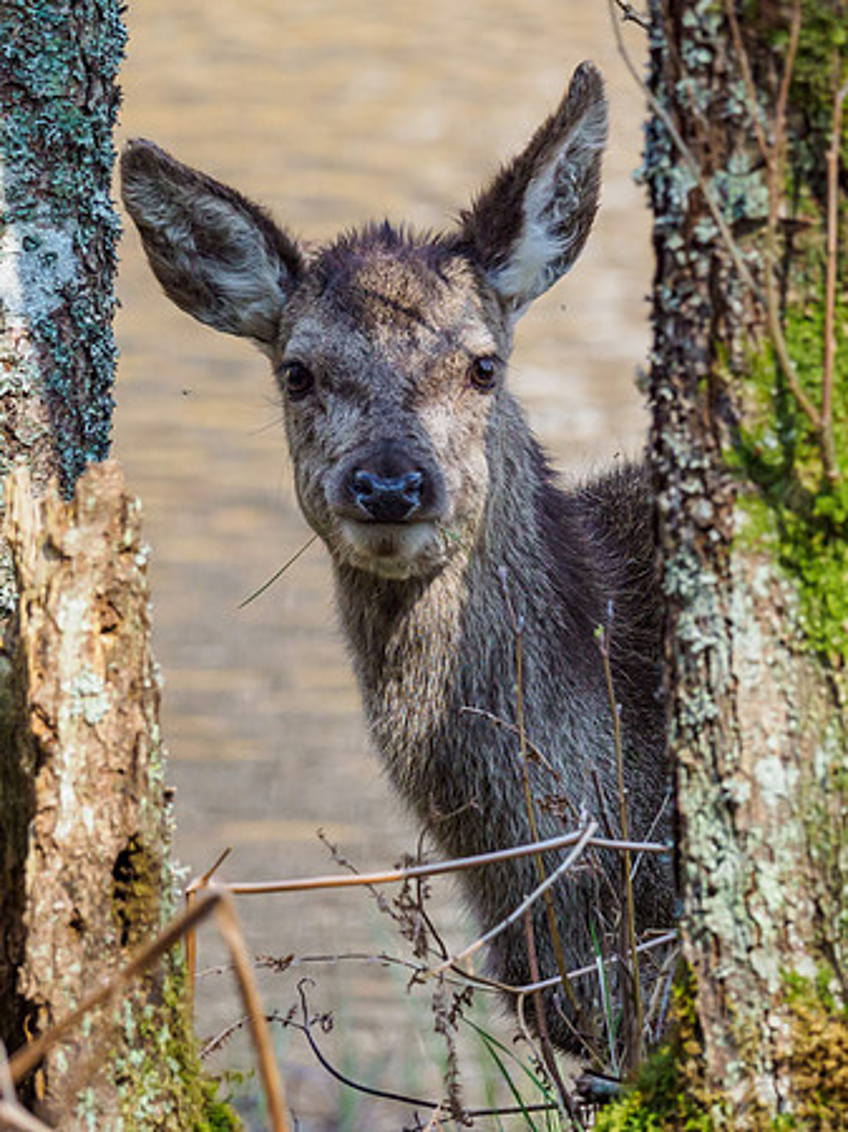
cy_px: 404
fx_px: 33700
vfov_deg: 1.9
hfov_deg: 1.4
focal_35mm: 1031
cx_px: 378
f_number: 4
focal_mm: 300
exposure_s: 1/1000
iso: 800
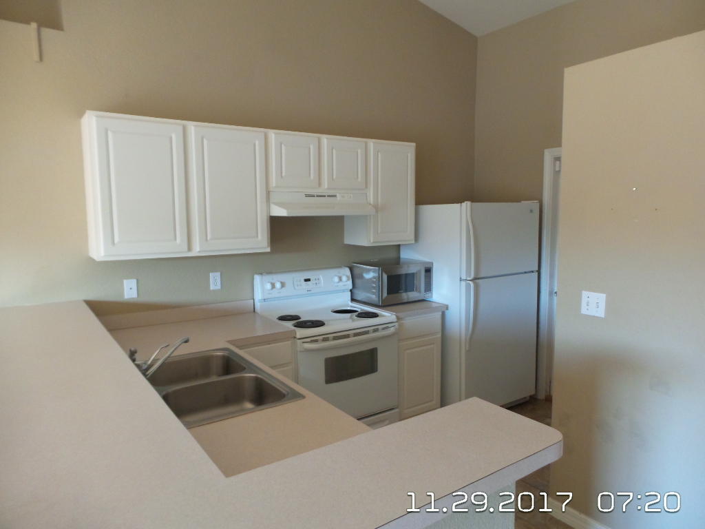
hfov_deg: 73.9
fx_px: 468
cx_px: 352
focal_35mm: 23
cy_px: 264
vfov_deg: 58.9
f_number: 2.8
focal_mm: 4.1
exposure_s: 1/30
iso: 320
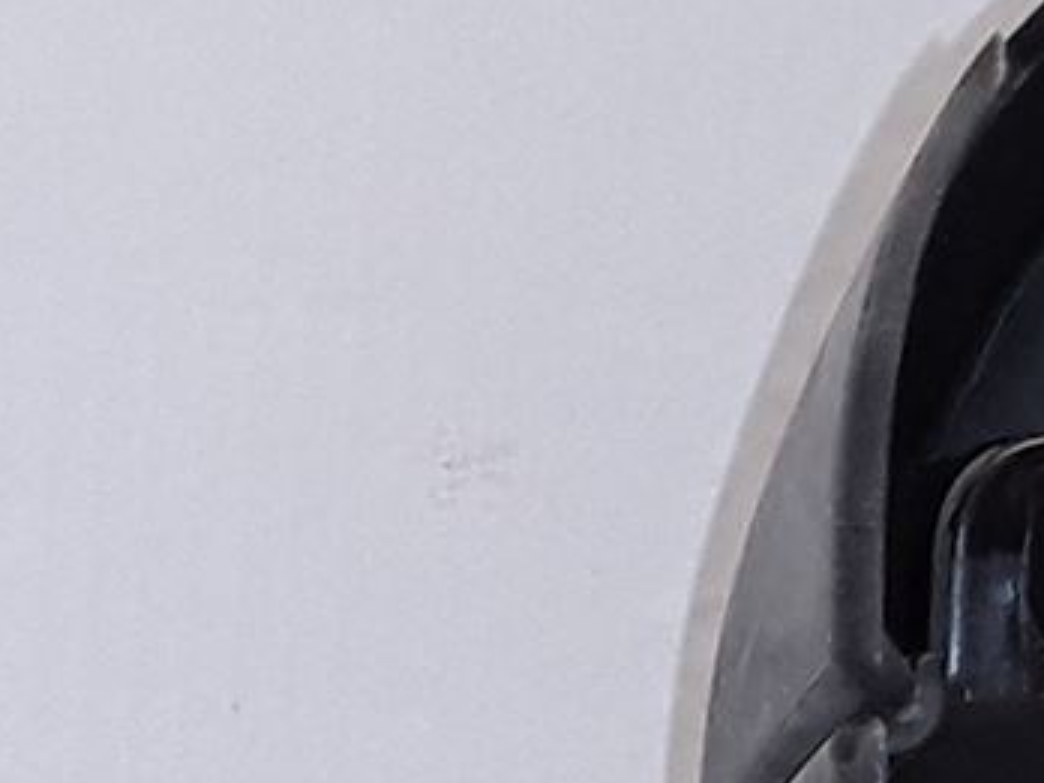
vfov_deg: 8.3
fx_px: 4976
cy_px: 1818
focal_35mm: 165
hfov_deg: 11.3
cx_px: -753
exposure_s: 1/100
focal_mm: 2.91
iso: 64
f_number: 1.9
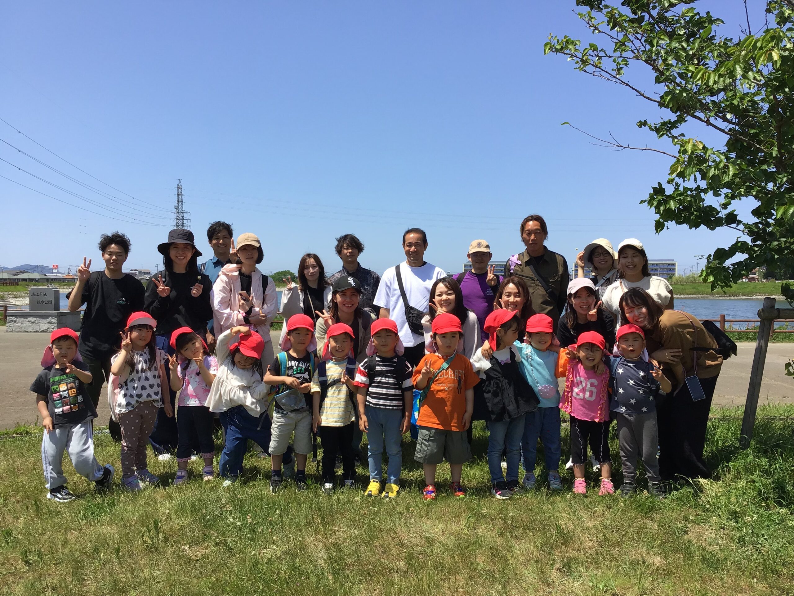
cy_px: 298
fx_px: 711
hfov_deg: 58.4
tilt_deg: -2.5
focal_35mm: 31
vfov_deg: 45.4
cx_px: 397
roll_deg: -1.5
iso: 25
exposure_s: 1/1164
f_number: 2.4
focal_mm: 3.3
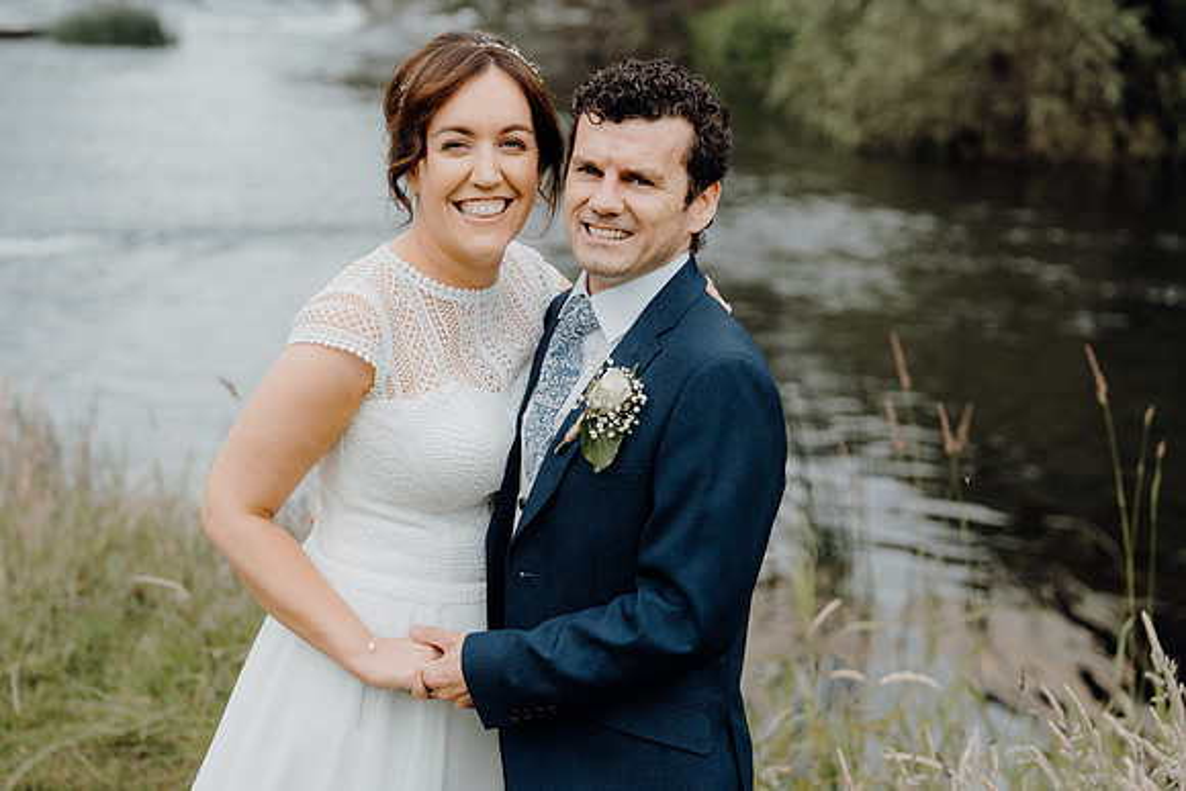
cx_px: 593
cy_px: 396
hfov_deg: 32.4
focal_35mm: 62
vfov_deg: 21.9
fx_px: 2043
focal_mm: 62
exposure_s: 1/800
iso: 125
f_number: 2.8
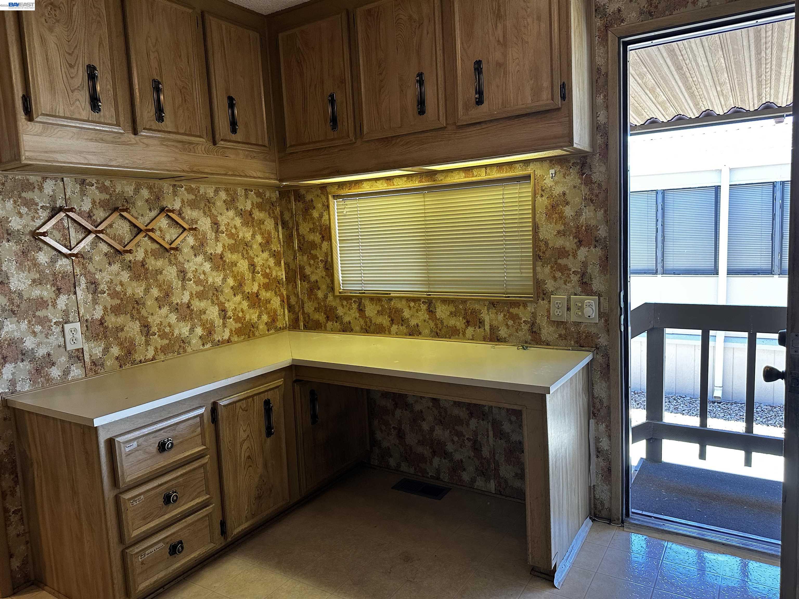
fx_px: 554
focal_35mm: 24
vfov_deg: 56.8
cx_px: 400
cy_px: 300
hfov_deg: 71.6
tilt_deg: -6.4
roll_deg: +1.9
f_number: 1.78
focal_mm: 6.86
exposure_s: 1/120
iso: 200
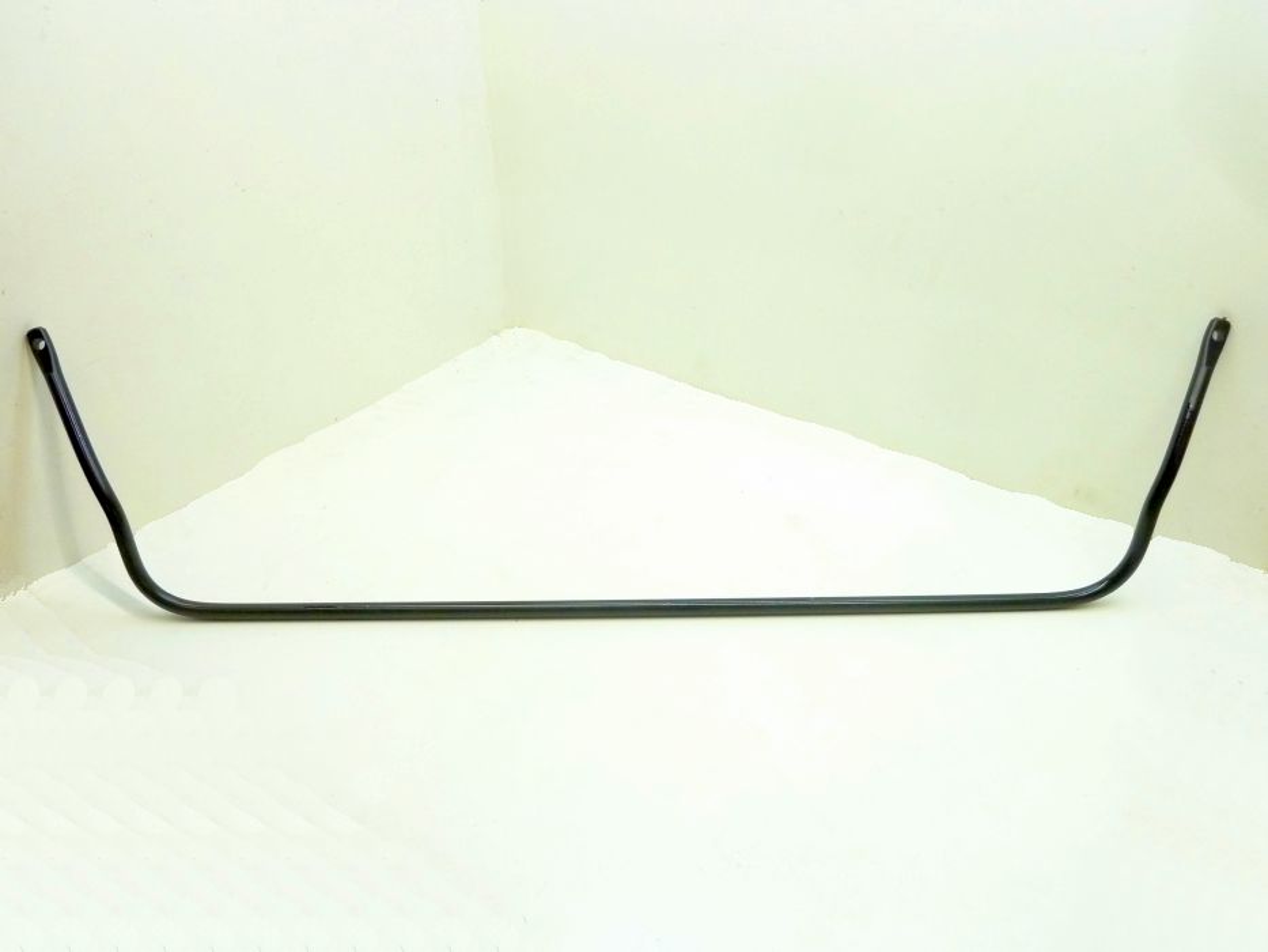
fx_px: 1062
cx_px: 634
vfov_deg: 48.2
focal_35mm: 29
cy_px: 476
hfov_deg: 61.7
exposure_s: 1/30
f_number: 3.4
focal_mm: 4.7
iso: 320
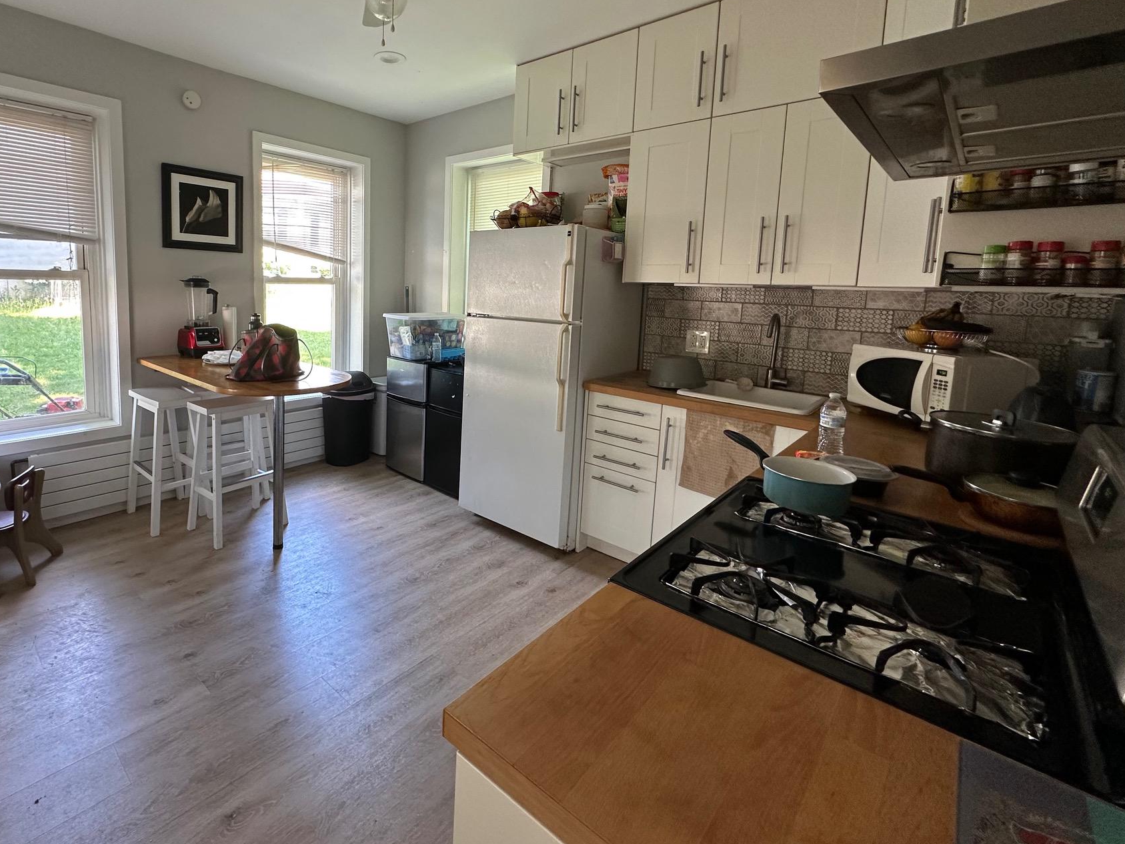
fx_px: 552
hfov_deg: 89.9
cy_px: 346
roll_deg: -1.6
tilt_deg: -6.2
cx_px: 451
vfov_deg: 74.1
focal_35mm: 17
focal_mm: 2.22
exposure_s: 1/99
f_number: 2.2
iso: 200
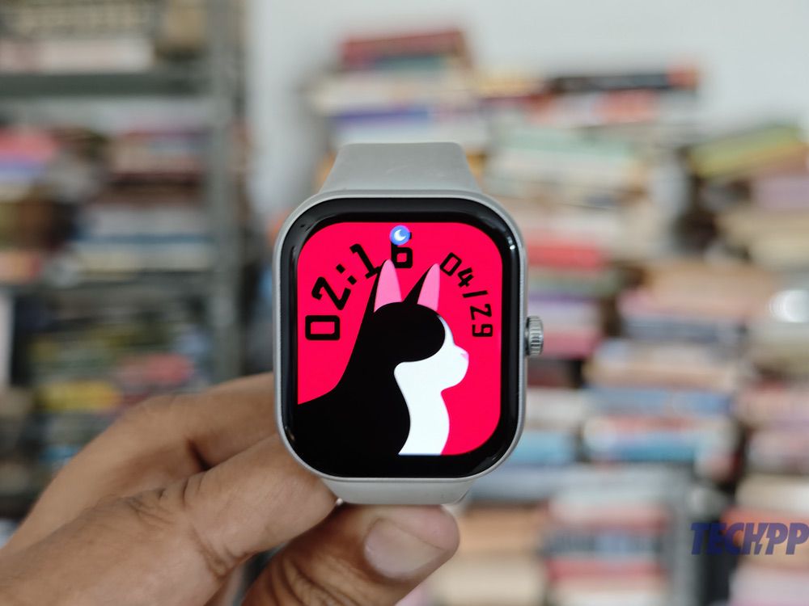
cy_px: 303
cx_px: 404
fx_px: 1075
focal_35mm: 46
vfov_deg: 31.5
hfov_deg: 41.2
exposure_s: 1/50
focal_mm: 8.72
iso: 250
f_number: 1.63
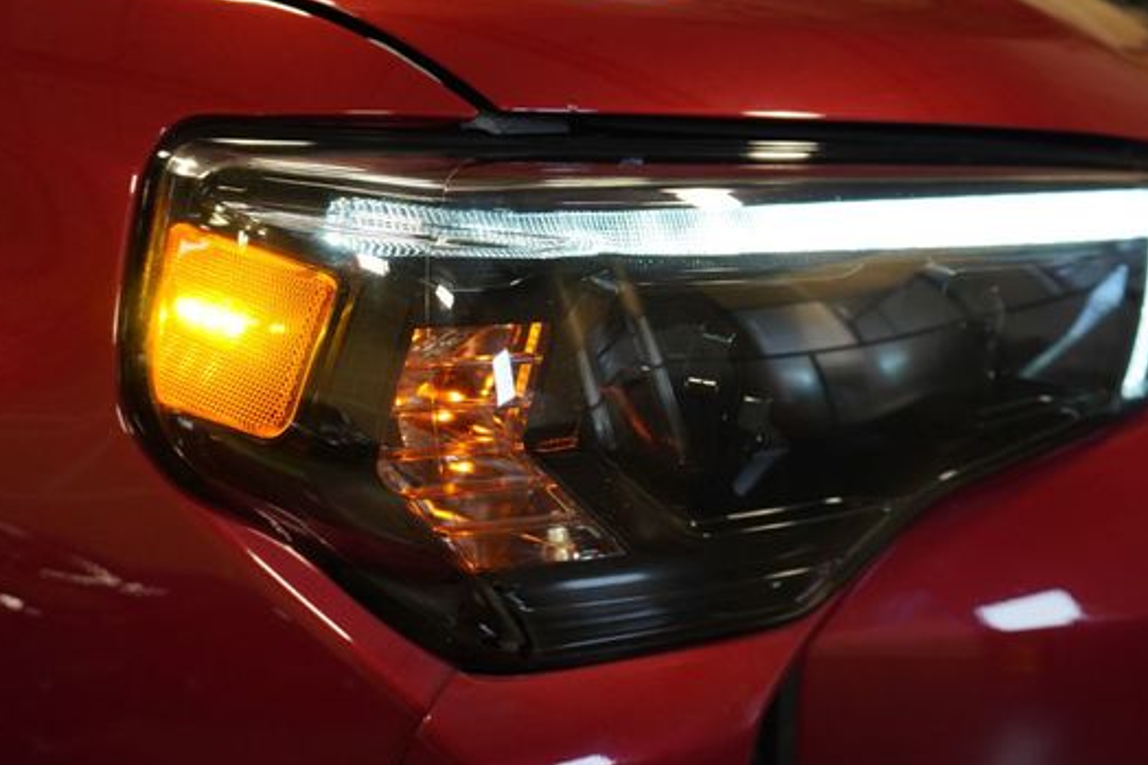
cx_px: 598
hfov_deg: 57.2
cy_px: 344
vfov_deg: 39.9
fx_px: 1052
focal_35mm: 33
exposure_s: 1/60
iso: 640
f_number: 4
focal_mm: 18
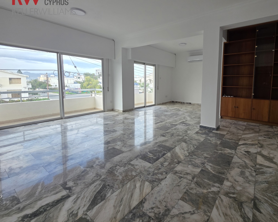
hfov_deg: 91.9
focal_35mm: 16
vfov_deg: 79.9
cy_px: 96
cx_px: 166
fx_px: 132
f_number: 1.9
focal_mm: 2.2
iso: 125
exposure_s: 1/359
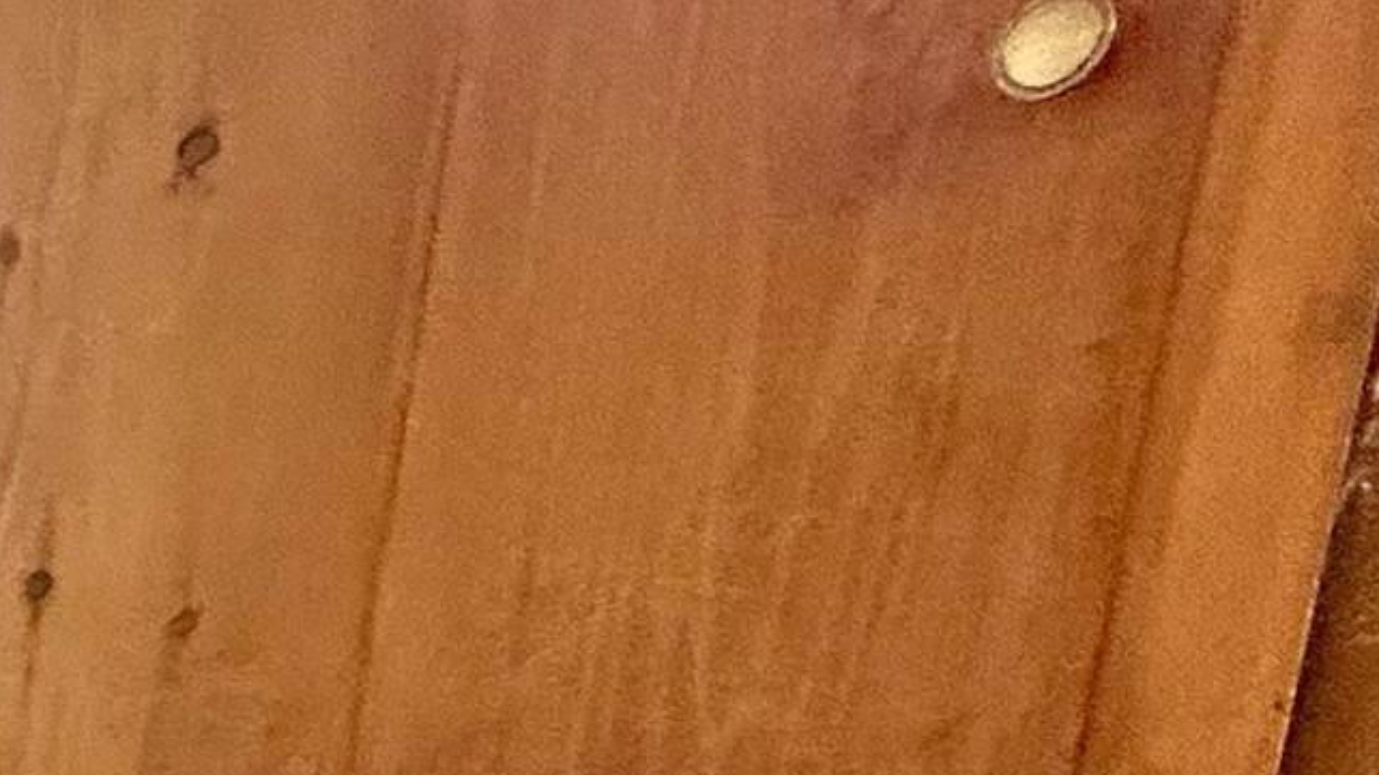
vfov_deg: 13.3
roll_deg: -2.3
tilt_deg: -12.7
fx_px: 2669
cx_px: -1020
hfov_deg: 21.0
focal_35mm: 73
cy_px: 1717
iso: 125
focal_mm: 2.22
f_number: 2.2
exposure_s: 1/120
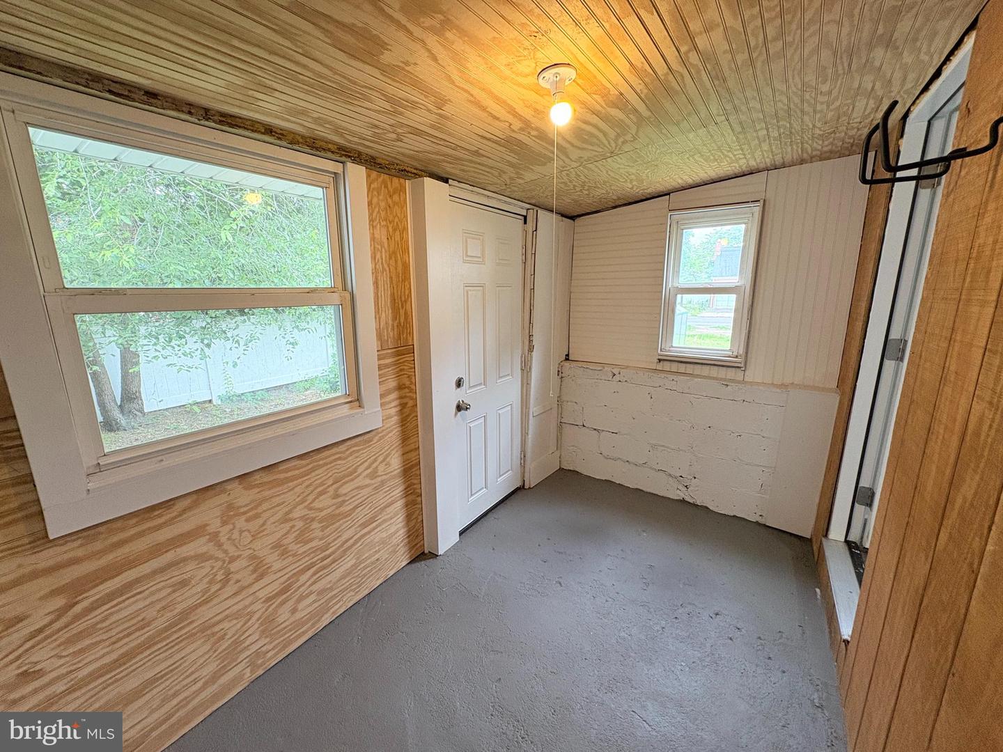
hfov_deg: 102.1
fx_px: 406
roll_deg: +1.5
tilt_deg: -11.7
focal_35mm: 14
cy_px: 376
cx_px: 502
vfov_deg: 85.7
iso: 200
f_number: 2.2
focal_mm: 2.22
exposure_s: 1/99
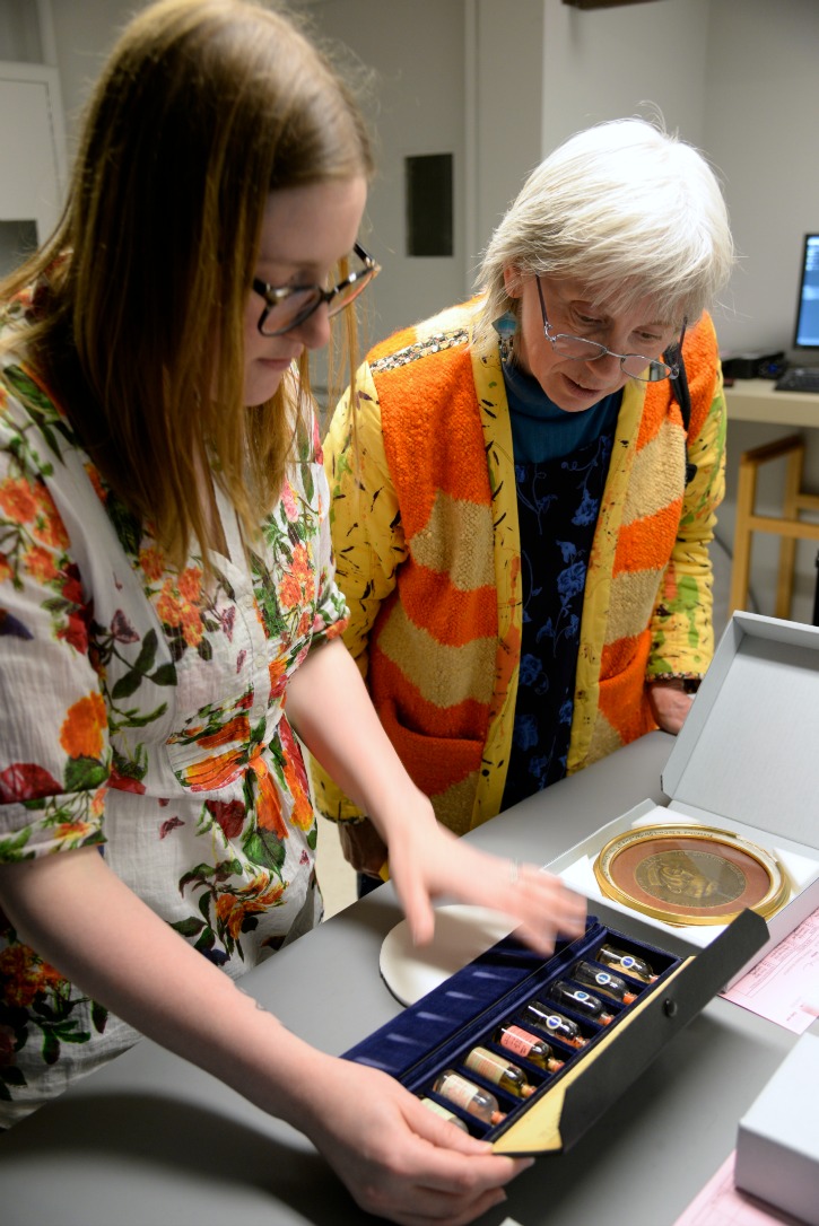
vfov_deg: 58.7
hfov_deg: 41.2
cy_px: 613
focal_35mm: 32
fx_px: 1091
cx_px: 410
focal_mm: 32
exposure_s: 1/30
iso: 900
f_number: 4
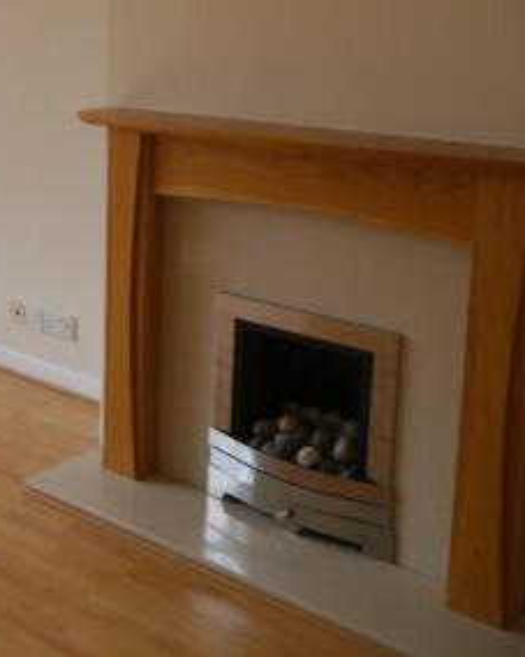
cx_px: -134
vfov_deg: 30.9
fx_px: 1166
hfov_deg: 22.9
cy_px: 154
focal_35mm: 60
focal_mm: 15
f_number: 4.5
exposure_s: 1/160
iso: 160
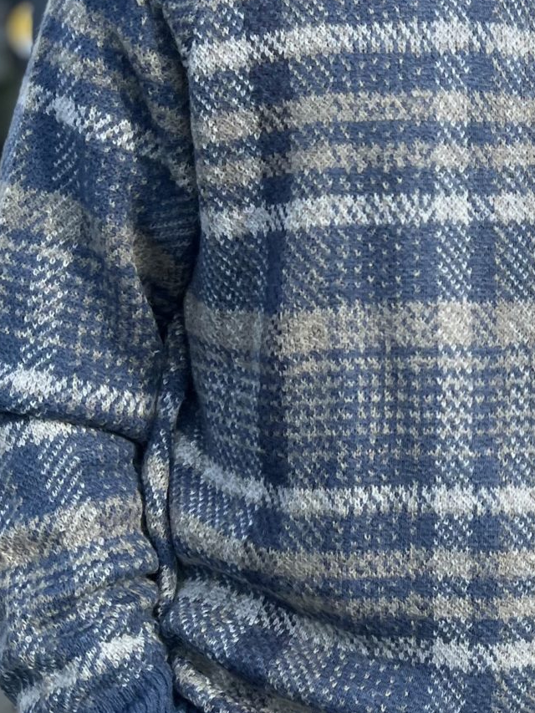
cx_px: 665
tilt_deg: -4.9
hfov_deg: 17.9
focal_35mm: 78
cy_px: 188
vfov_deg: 24.8
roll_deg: +0.0
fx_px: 1607
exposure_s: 1/1295
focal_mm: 5.7
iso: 50
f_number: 1.5
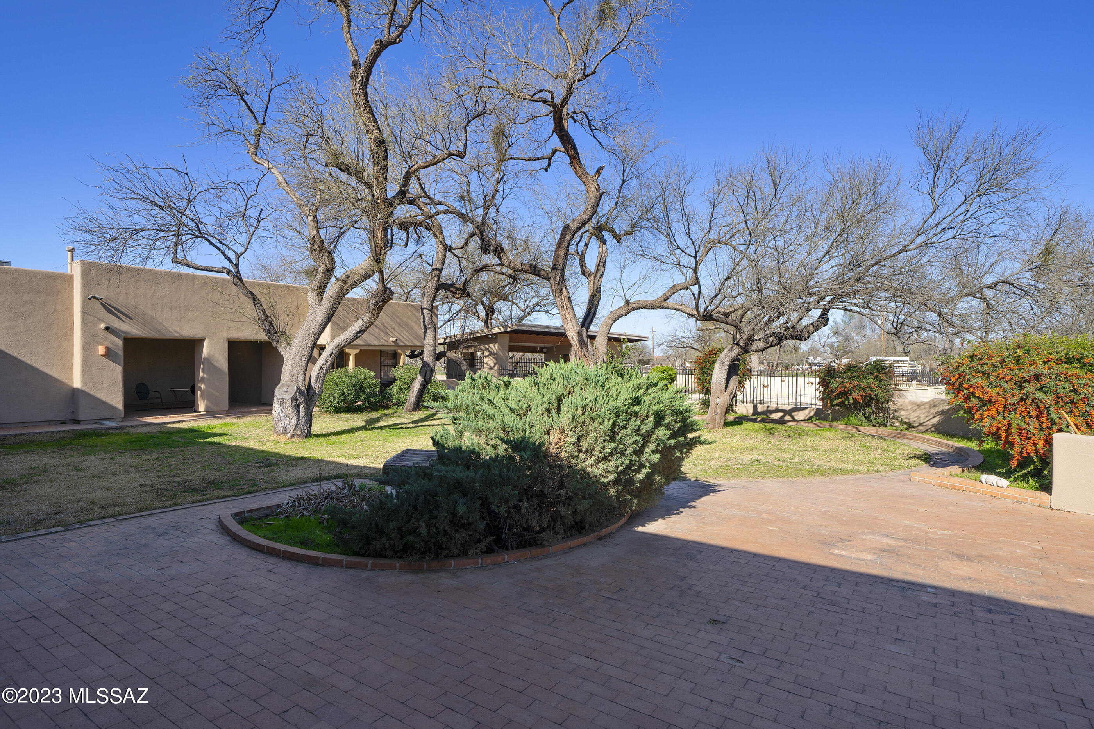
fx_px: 547
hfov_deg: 90.0
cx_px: 547
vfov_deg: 67.4
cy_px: 364
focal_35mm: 18
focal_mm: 18
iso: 100
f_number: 9
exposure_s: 1/160
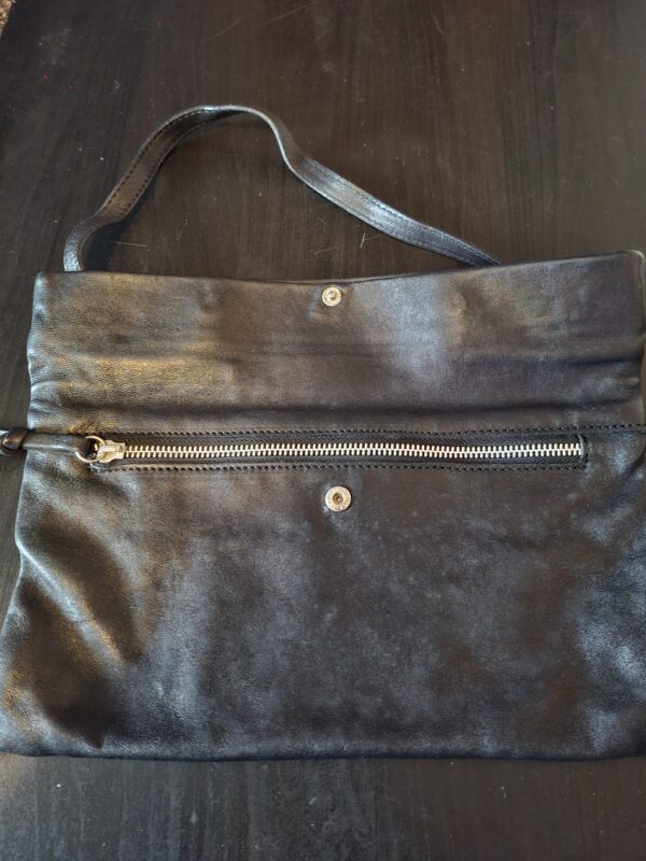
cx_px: 323
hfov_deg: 58.9
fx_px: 572
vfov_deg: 73.9
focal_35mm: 23
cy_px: 430
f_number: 1.8
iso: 1250
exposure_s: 1/20
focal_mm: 5.54
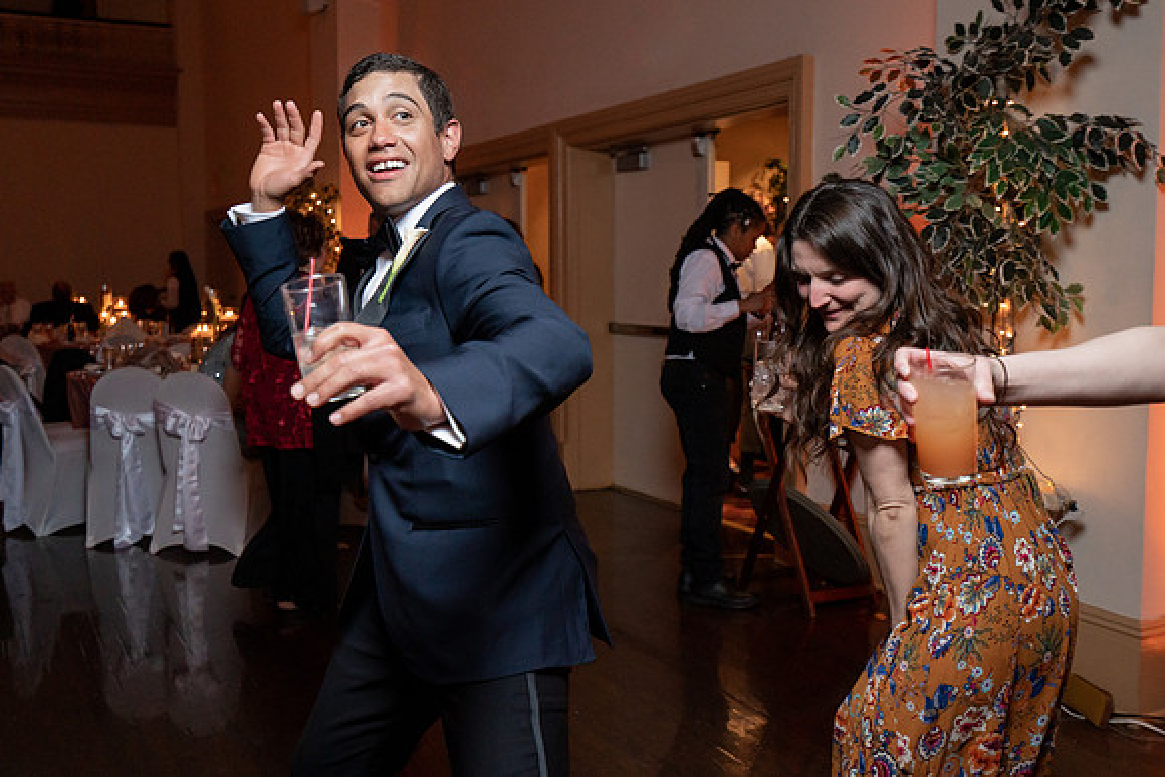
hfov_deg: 52.9
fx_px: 1171
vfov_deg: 36.7
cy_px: 388
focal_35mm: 36
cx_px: 582
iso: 2000
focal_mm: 35
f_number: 4
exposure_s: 1/200
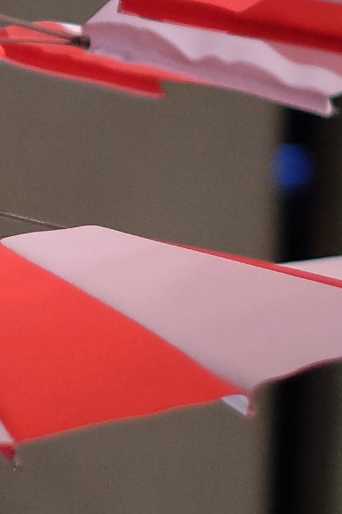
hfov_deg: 4.1
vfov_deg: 6.2
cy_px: 184
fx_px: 4747
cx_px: -367
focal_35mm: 333
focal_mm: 35
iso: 1600
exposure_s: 1/300
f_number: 1.4
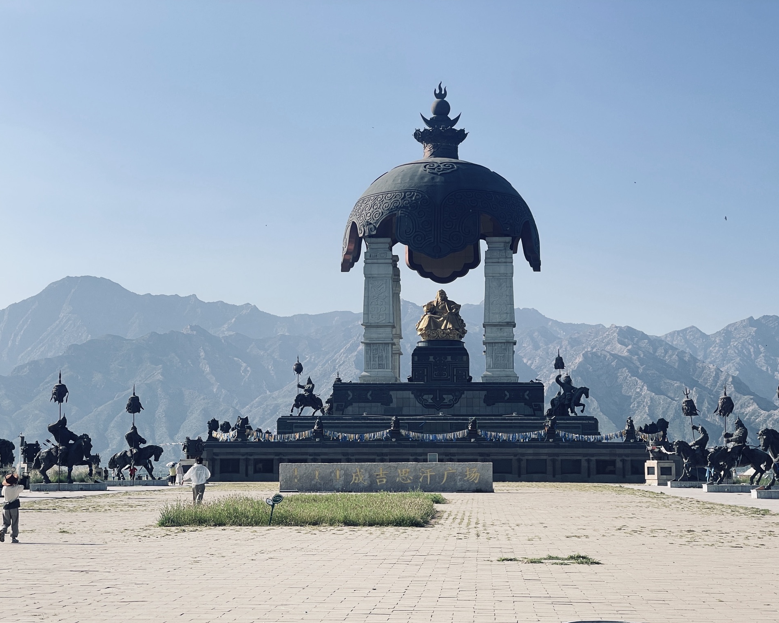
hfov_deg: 28.3
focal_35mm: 67
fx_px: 1545
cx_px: 402
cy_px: 312
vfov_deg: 22.8
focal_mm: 7.5
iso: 20
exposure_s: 1/867
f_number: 2.2
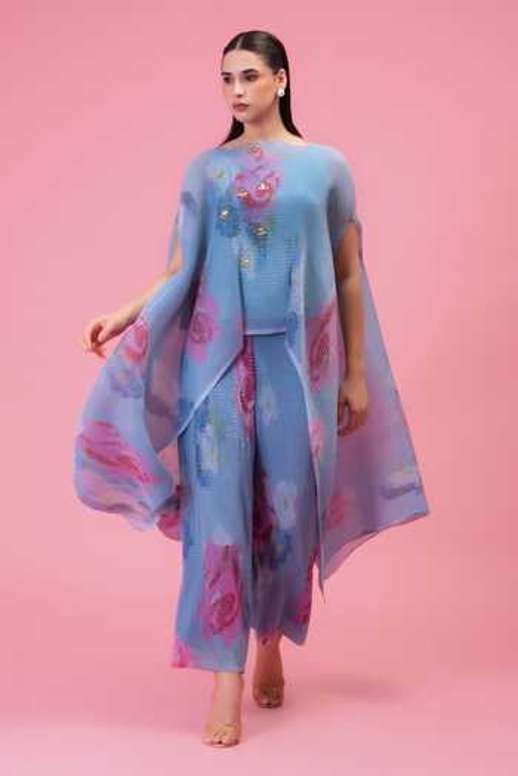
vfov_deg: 28.1
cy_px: 388
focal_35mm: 72
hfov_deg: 18.9
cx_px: 259
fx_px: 1554
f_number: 9
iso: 250
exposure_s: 1/125
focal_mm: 72
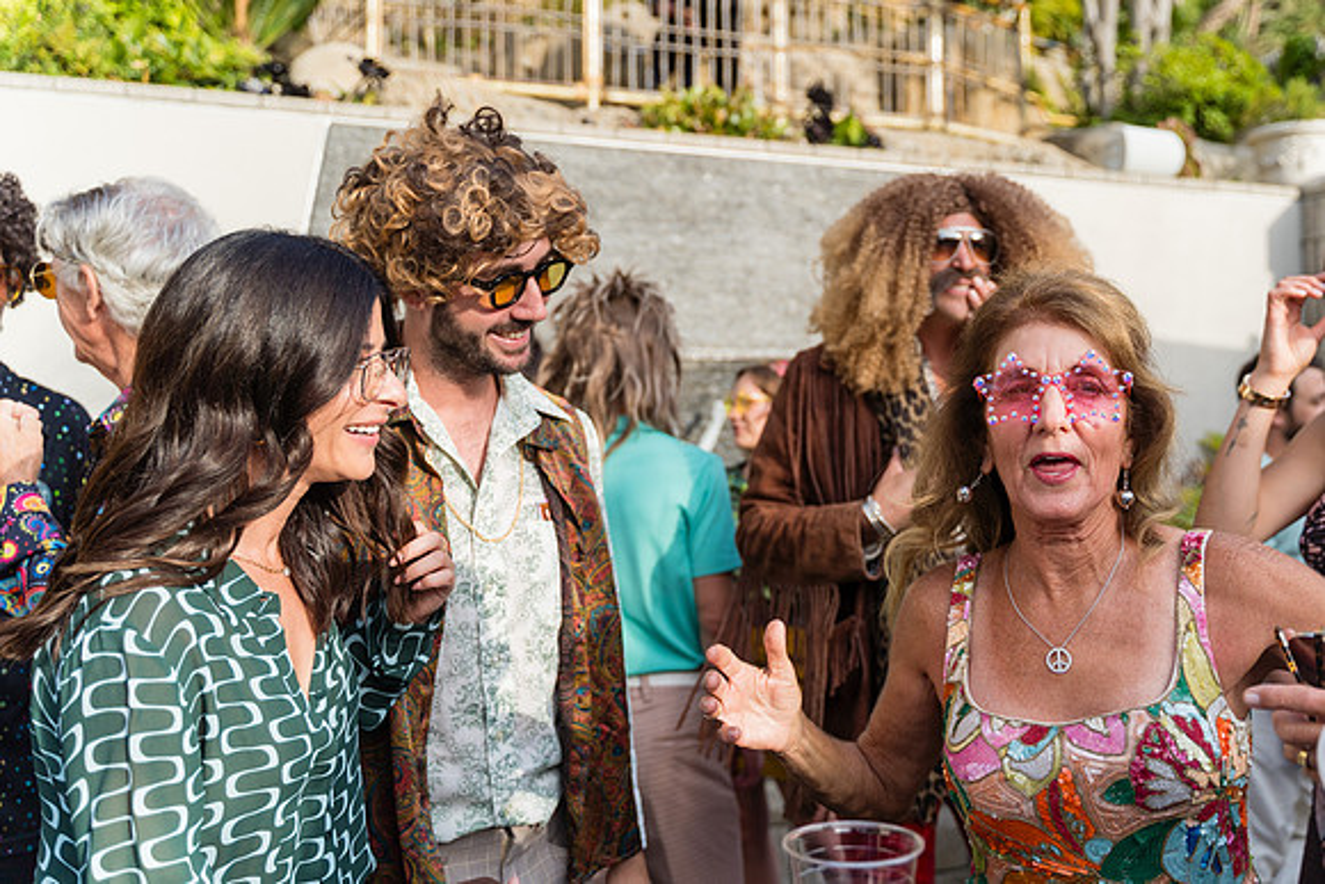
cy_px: 391
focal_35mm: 35
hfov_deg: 54.9
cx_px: 738
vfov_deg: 38.3
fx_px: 1272
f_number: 2.8
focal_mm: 31
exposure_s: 1/1600
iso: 200
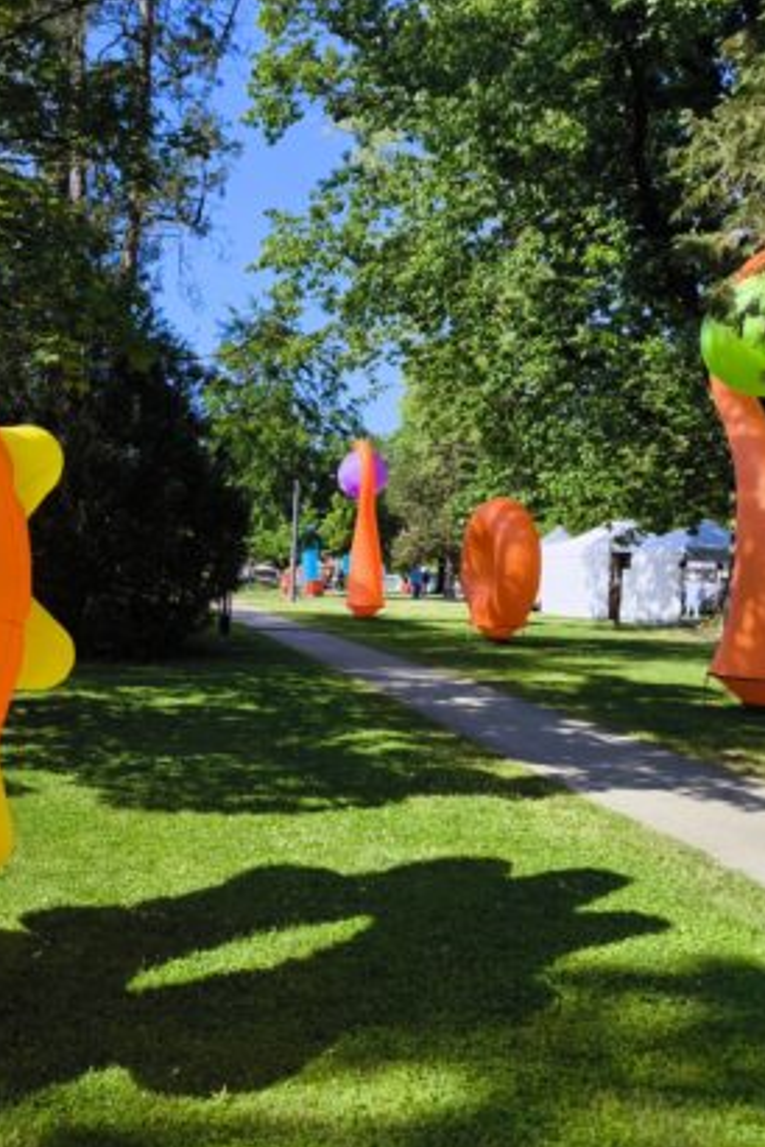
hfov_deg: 36.8
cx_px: 98
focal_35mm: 34
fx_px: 1084
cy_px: 580
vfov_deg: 55.8
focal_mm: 6.92
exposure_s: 1/3313
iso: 50
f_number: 1.9
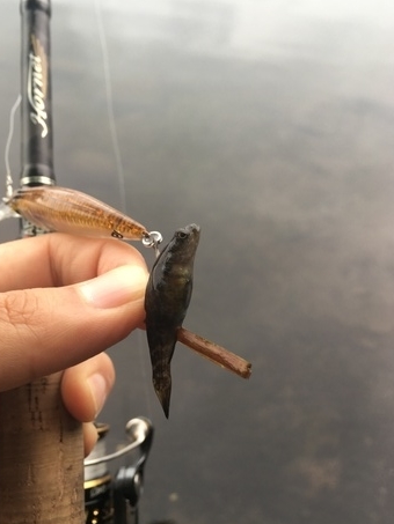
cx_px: 186
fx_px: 485
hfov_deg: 44.2
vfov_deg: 56.8
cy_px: 268
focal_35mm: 32
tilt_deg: -48.8
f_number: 2.2
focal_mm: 4.15
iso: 25
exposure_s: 1/60
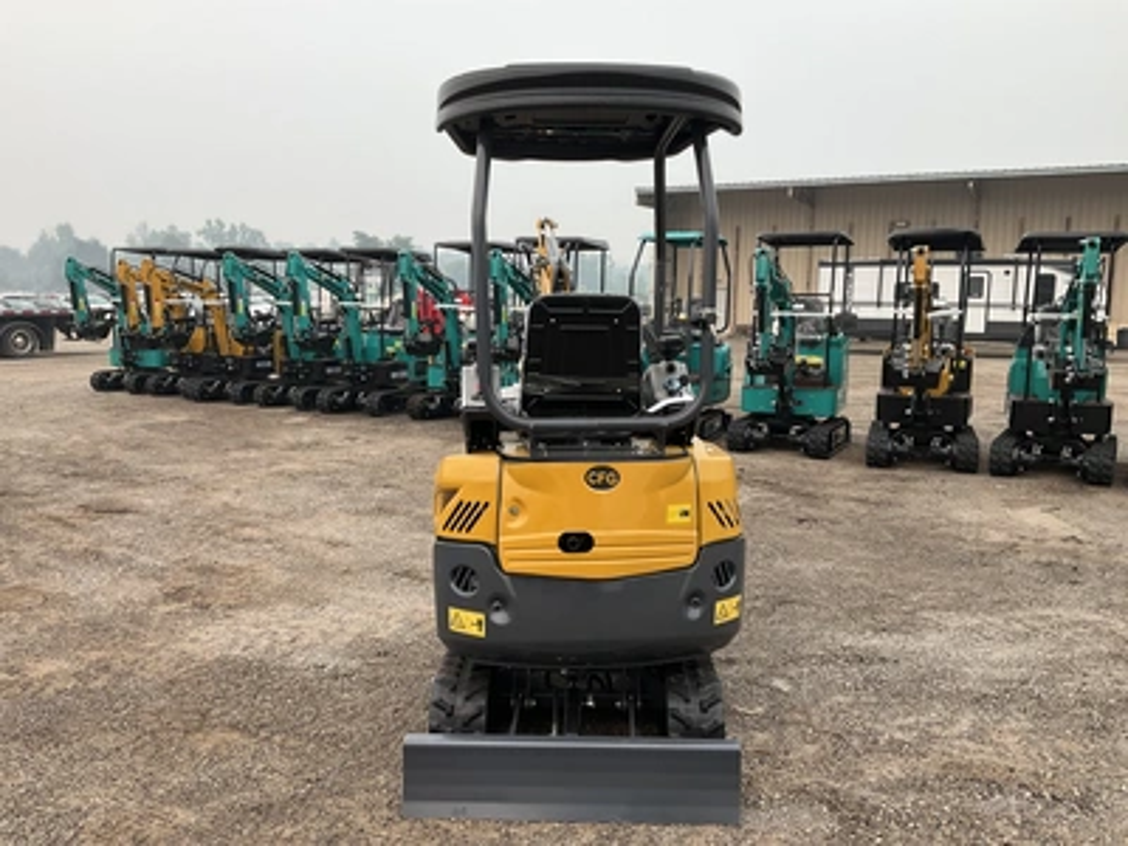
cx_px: 564
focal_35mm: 29
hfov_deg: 61.7
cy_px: 423
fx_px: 945
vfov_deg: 48.2
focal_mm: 3
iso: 20
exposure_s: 1/193
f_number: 1.8
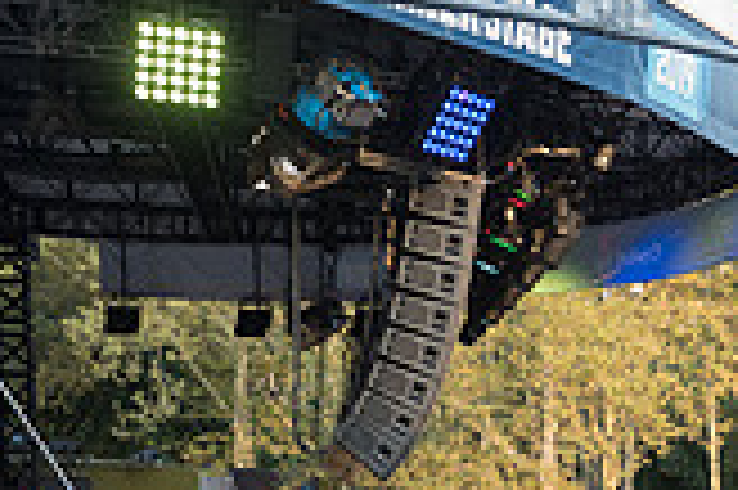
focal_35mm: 85
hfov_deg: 21.9
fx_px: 1741
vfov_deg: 15.0
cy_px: 708
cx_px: 922
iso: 200
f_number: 4
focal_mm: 24
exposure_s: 1/100
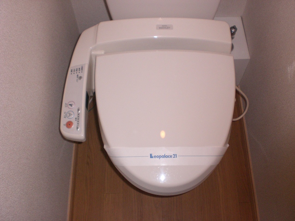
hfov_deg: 49.0
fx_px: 324
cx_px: 148
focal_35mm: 38
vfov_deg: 37.7
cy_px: 110
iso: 200
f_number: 3.1
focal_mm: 6.3
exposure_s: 1/60
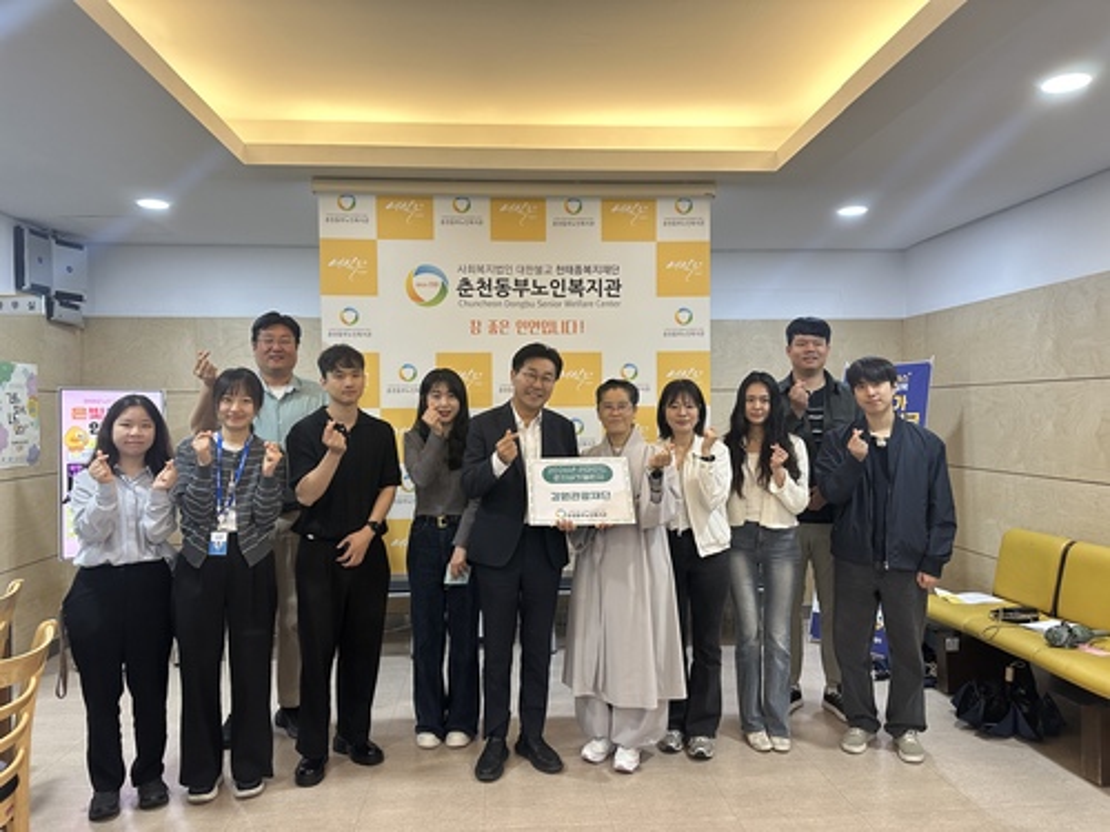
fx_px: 770
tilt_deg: -0.3
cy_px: 416
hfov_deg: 71.6
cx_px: 555
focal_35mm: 24
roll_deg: -0.1
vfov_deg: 56.8
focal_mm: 6.86
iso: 160
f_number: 1.78
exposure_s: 1/60
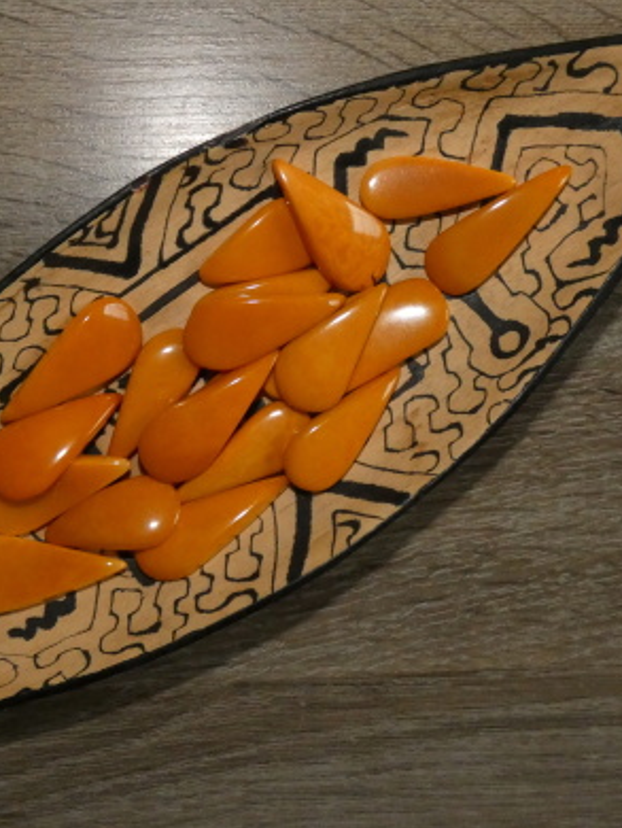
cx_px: 213
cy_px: 422
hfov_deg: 34.9
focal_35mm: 41
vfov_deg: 45.7
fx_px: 981
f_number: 3.3
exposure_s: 1/60
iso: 800
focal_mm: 5.3
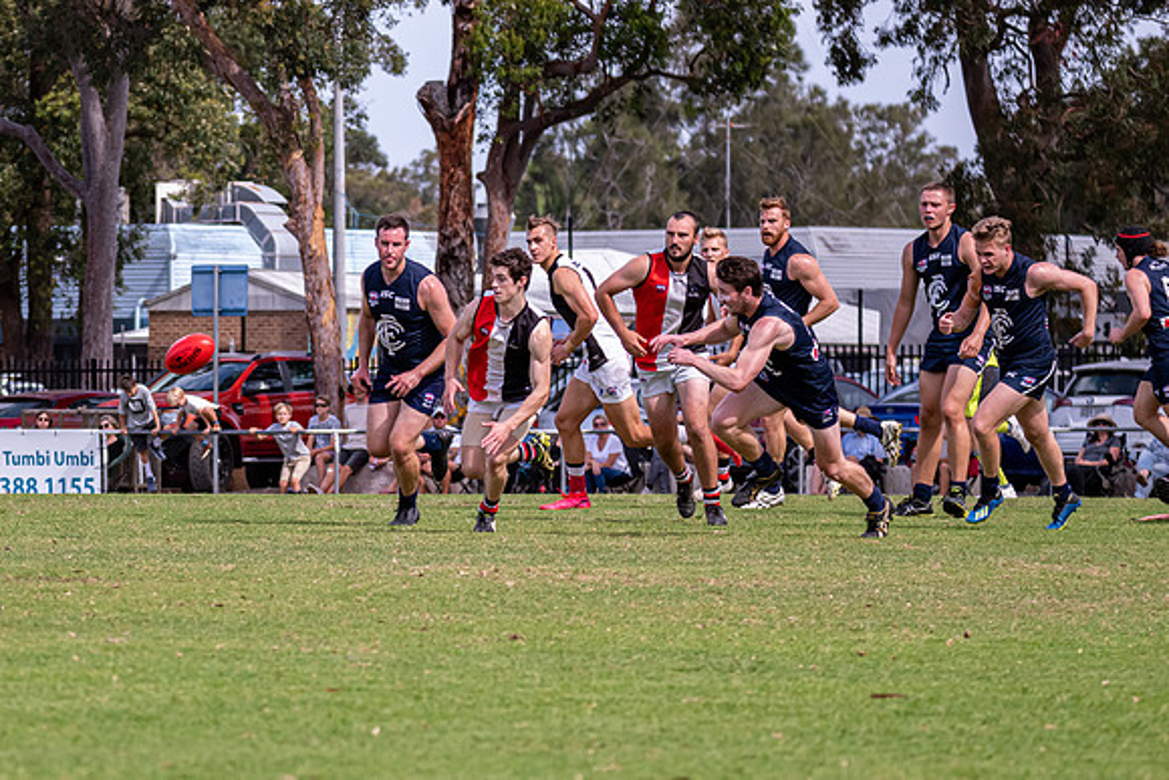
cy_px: 442
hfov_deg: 8.0
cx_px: 166
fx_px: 8384
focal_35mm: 258
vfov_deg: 5.3
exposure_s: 1/1600
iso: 800
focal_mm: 150
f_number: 6.3
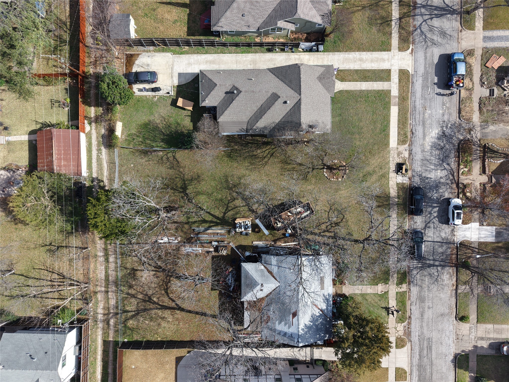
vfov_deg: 56.8
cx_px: 254
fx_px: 353
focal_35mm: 24
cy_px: 191
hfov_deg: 71.6
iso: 110
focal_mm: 8.67
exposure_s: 1/2000
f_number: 1.8
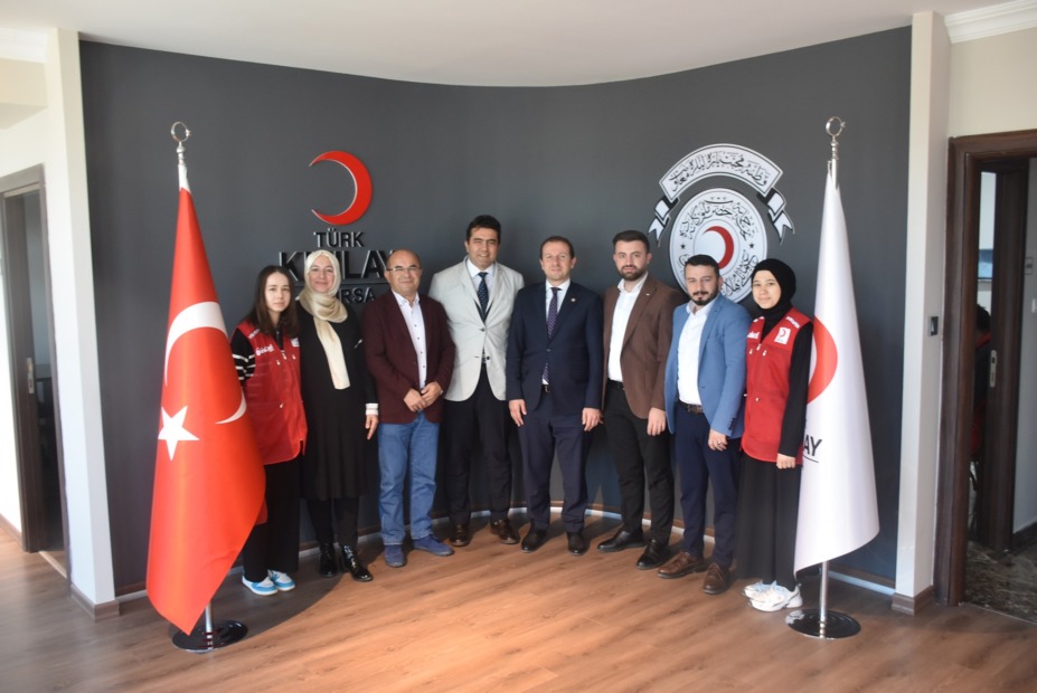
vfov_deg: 43.7
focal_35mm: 30
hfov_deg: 61.9
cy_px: 346
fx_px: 865
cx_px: 518
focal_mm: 20
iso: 1000
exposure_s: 1/60
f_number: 4
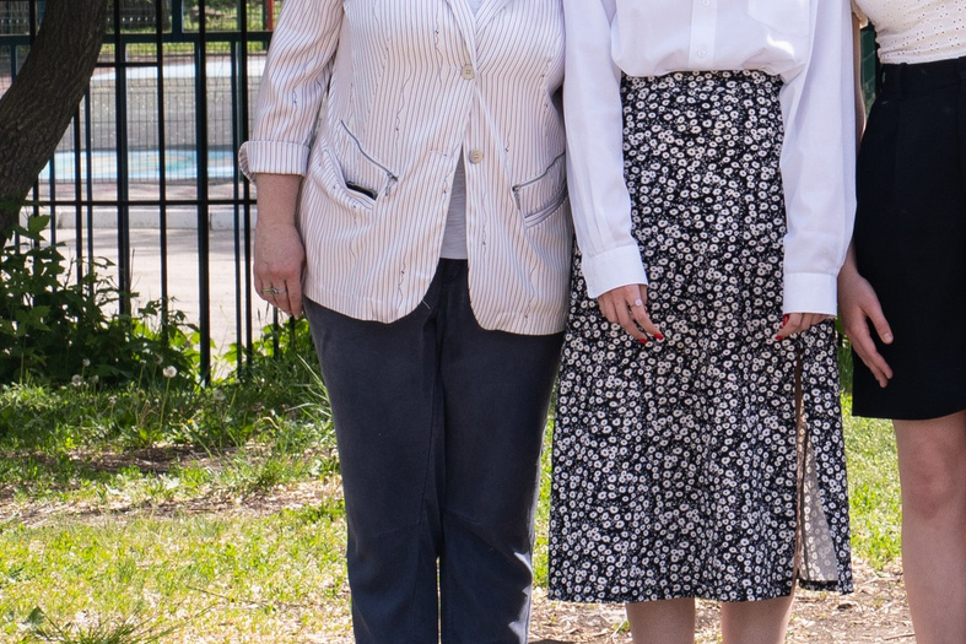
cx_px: 1427
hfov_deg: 6.2
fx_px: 8749
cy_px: -112
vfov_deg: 4.2
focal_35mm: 326
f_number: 13
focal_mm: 85
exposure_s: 1/125
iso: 160
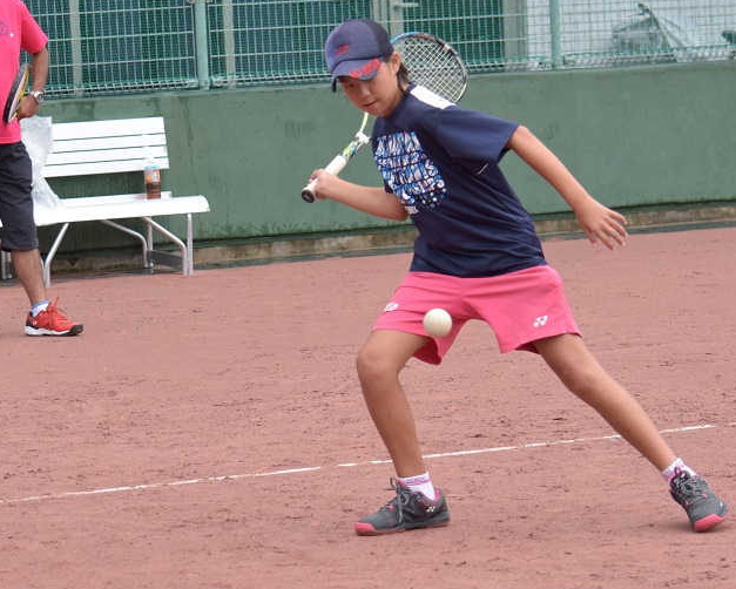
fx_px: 3813
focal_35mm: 175
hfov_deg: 11.0
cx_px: 363
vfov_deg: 8.8
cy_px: 256
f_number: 4.5
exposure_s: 1/1000
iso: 640
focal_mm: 78
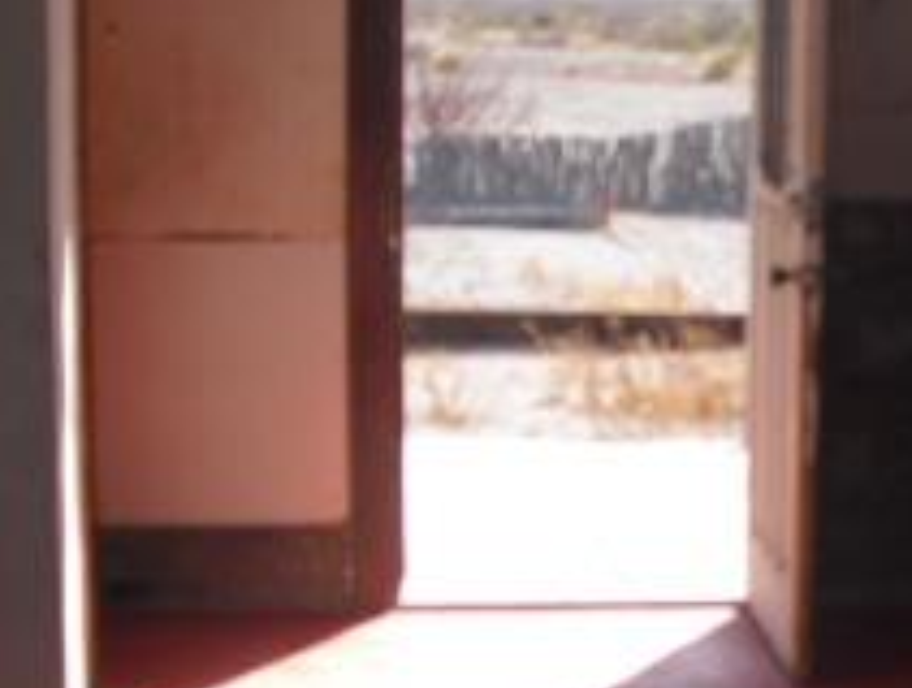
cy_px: 537
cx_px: 964
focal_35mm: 109
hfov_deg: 17.5
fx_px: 2877
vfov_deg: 13.6
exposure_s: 1/60
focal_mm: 6.3
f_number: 7.8
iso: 100
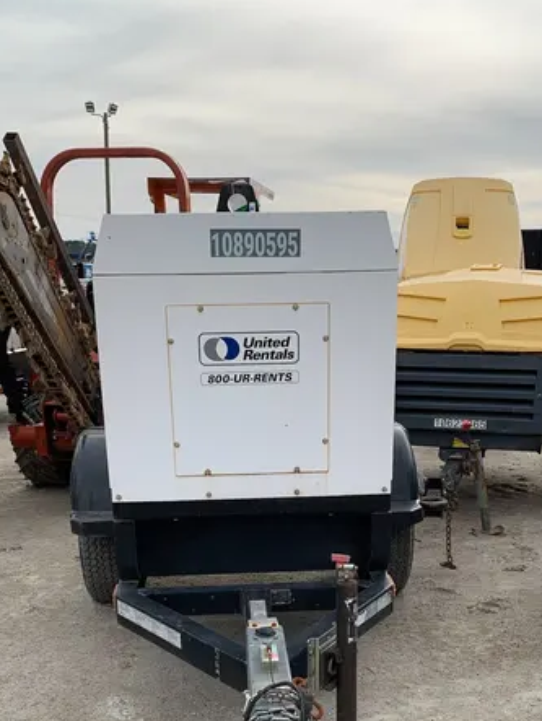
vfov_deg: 42.3
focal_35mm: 43
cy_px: 554
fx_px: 896
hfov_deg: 33.6
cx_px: 272
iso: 25
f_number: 1.8
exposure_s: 1/1513
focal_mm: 4.25
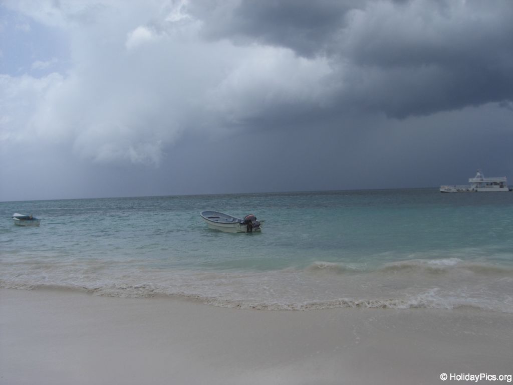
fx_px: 563
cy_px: 192
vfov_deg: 37.7
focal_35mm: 38
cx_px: 256
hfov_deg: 49.0
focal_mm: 6.2
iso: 64
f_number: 8
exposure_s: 1/250
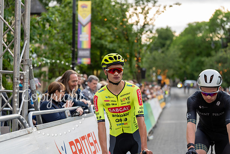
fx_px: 473
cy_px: 77
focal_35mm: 74
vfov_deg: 18.4
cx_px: 115
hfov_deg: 27.3
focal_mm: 74
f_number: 2.8
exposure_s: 1/800
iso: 1000
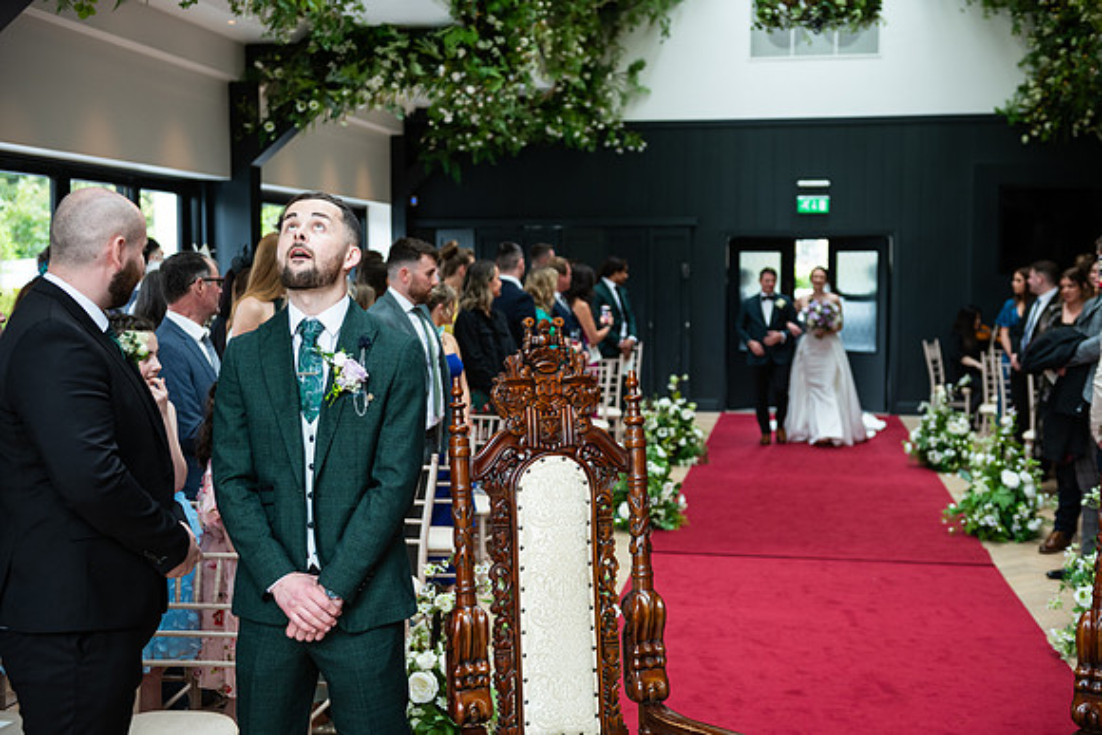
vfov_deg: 28.1
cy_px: 368
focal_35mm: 48
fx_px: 1470
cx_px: 551
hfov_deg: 41.1
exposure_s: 1/200
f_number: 3.5
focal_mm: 48
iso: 400
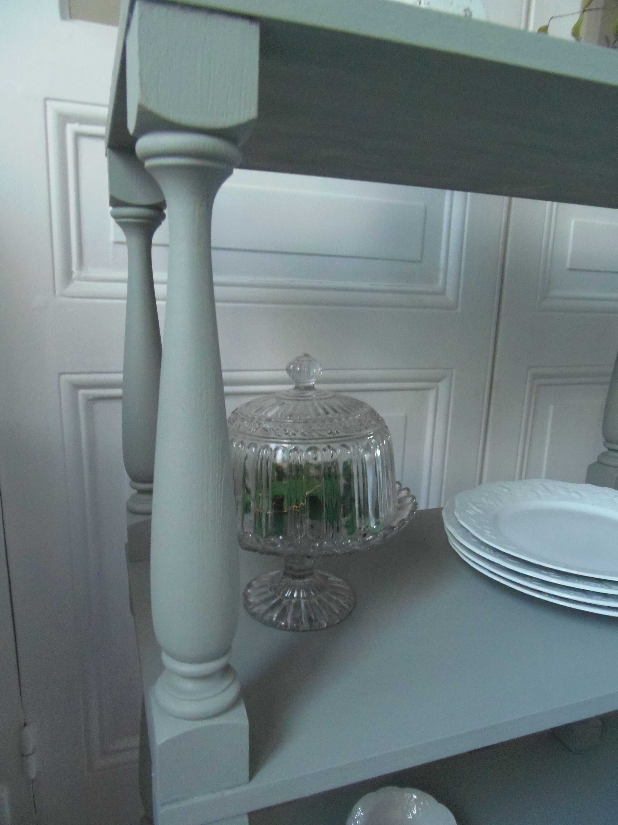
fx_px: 571
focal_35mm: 24
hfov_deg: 56.8
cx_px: 309
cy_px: 412
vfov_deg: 71.6
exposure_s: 1/25
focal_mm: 4.3
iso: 400
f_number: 2.9
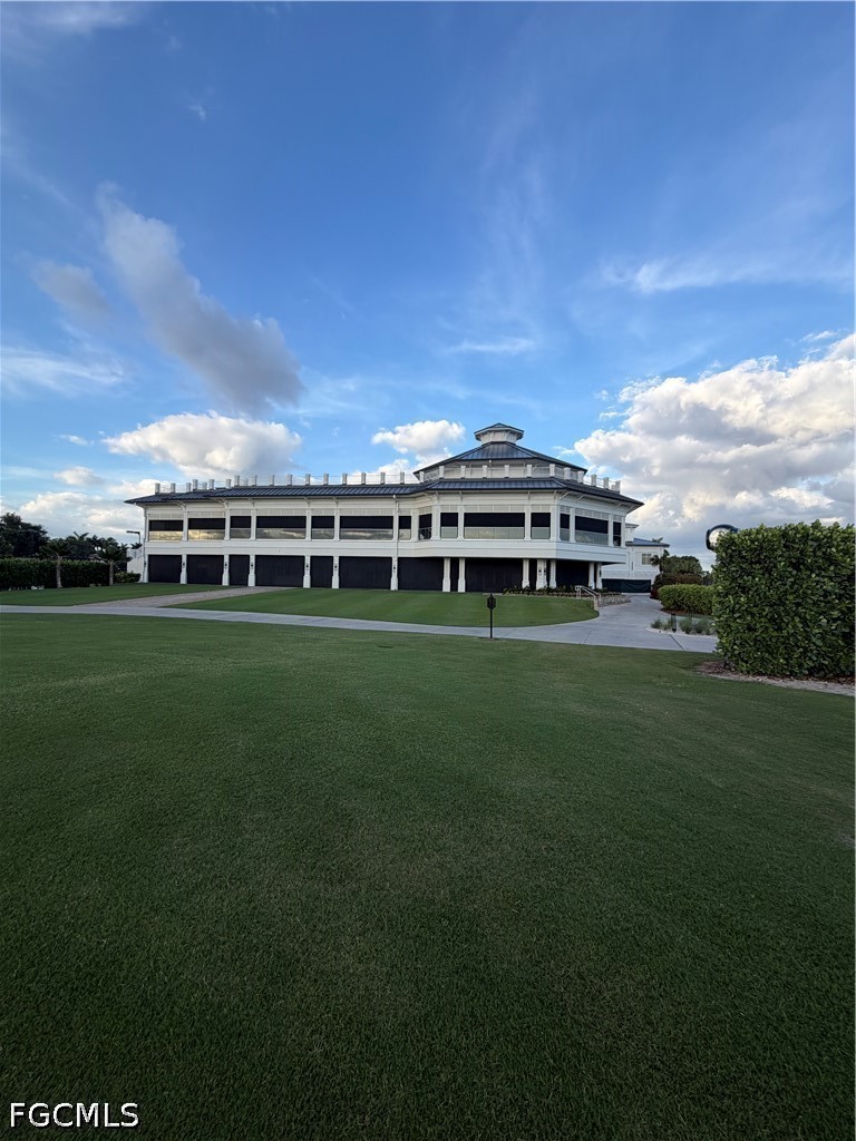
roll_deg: -1.4
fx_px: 462
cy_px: 570
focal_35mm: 14
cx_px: 428
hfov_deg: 85.7
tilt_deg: +0.3
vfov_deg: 102.1
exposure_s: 1/518
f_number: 2.2
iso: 40
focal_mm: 2.22
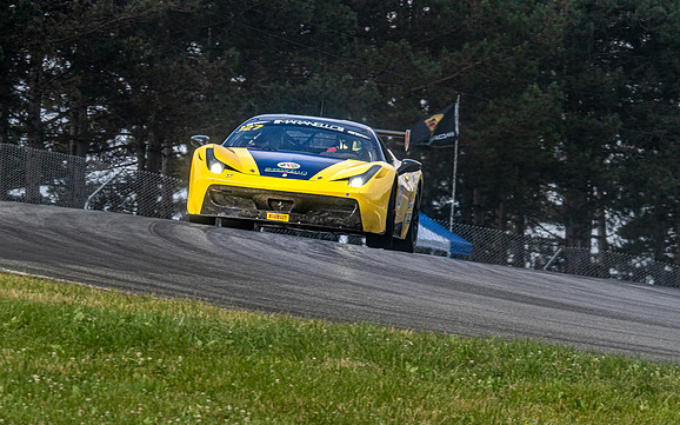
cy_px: 220
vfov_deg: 2.9
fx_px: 8301
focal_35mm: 448
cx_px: 340
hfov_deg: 4.7
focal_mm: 210
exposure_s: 1/320
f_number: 10
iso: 400
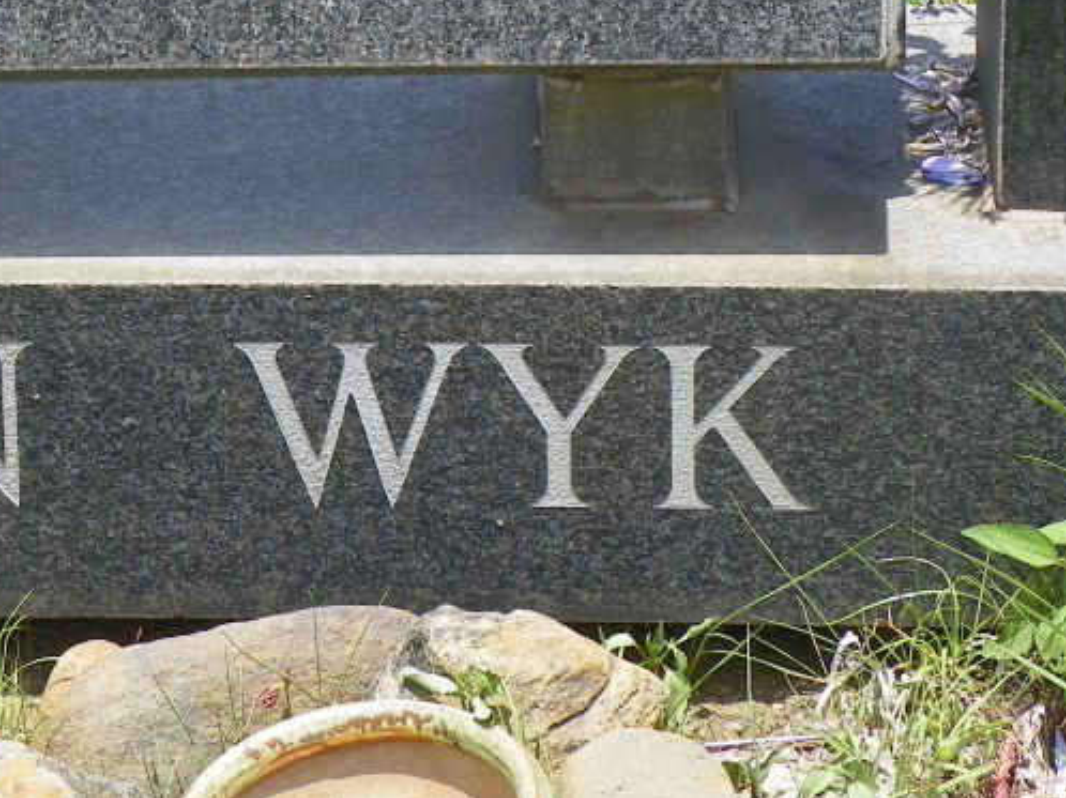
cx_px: 225
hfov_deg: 9.6
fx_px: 6310
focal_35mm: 205
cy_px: -160
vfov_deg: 7.2
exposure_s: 1/160
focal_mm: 15.1
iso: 64
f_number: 5
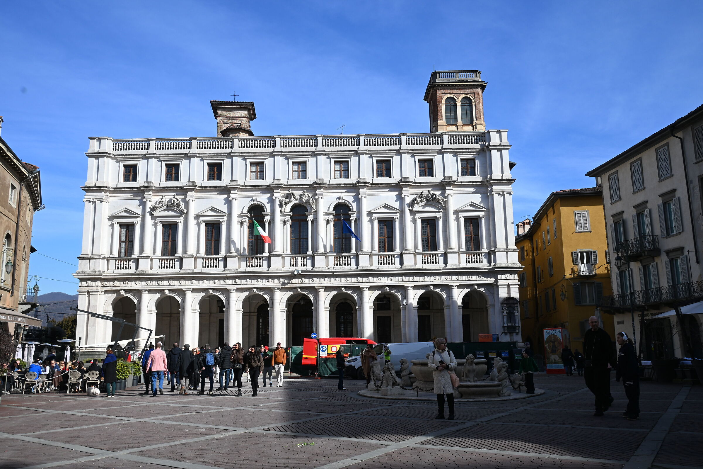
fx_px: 615
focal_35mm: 32
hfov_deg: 59.5
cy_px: 234
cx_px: 352
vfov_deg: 41.7
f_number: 11
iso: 100
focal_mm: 21
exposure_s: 1/125
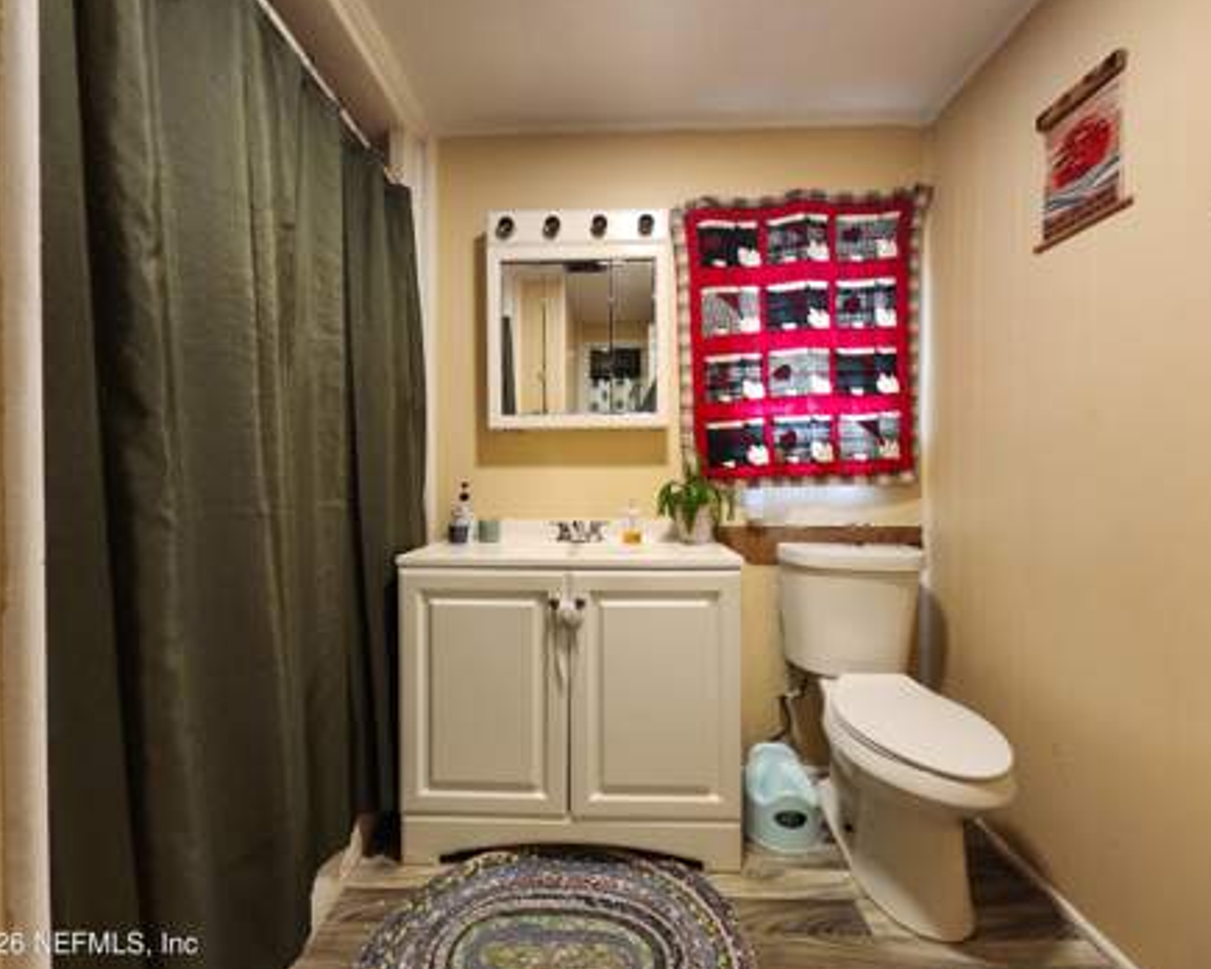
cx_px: 607
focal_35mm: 14
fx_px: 502
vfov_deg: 88.0
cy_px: 486
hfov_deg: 100.7
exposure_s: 1/30
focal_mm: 1.74
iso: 320
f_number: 2.2
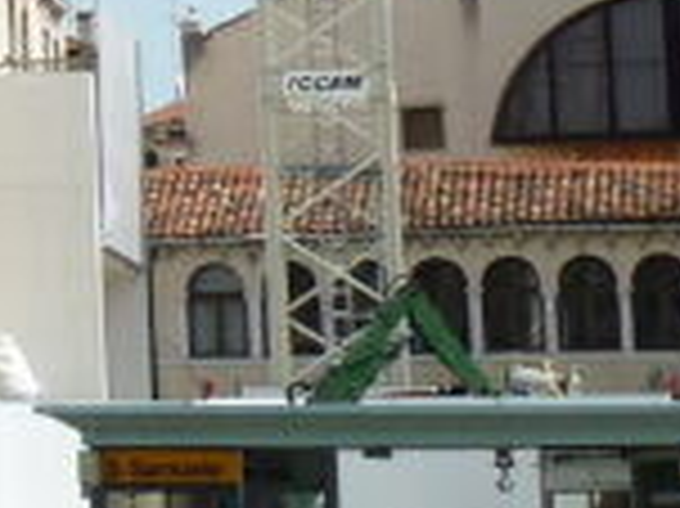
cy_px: -211
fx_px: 5339
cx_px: -1450
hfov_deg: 6.6
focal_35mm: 272
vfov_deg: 5.4
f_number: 4.5
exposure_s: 1/400
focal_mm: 6.5
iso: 80
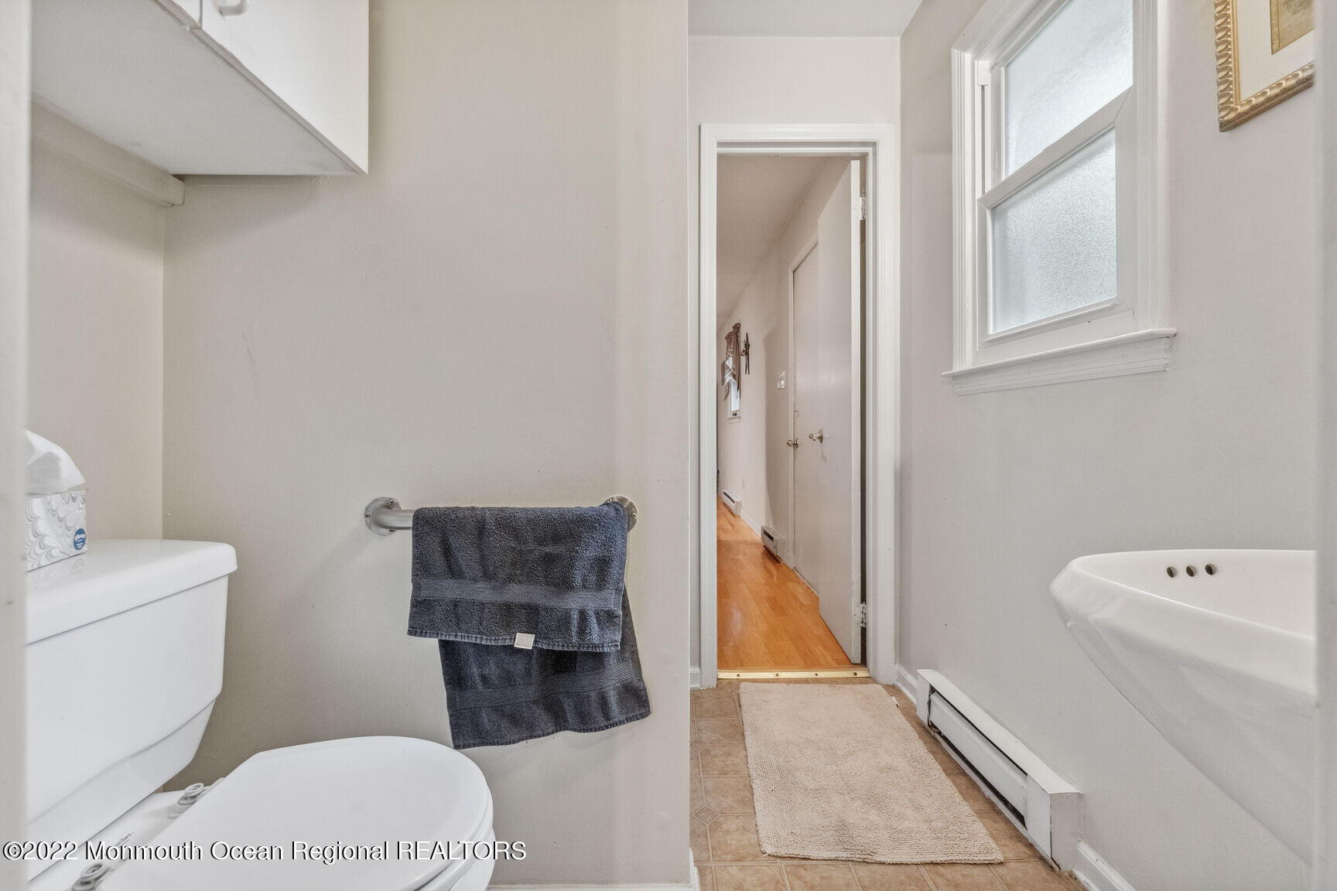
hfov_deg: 104.3
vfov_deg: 81.2
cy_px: 446
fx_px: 520
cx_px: 668
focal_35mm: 14
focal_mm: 14
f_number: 8
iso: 6400
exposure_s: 1/45
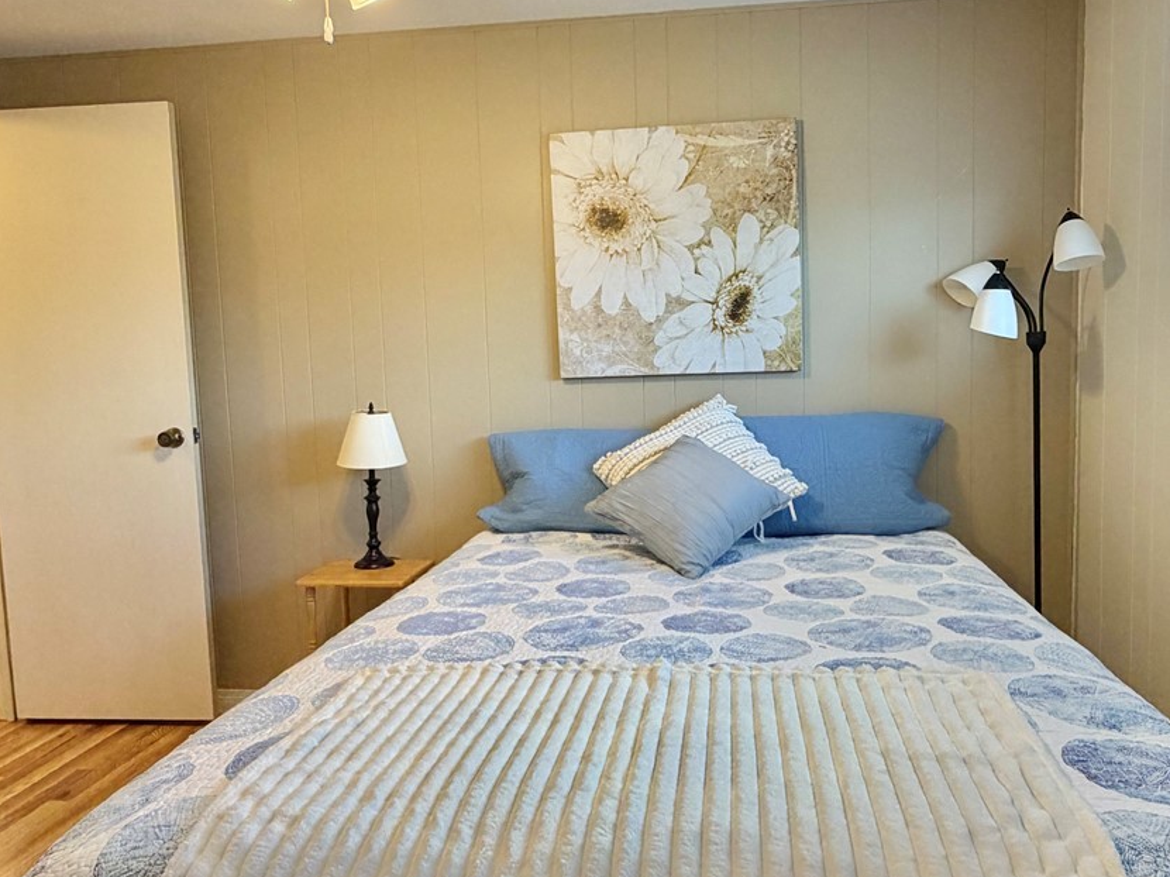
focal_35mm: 27
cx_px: 629
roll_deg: +2.2
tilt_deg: -4.8
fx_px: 912
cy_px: 436
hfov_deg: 65.3
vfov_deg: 51.3
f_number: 2.2
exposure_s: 1/120
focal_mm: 2.22
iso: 200
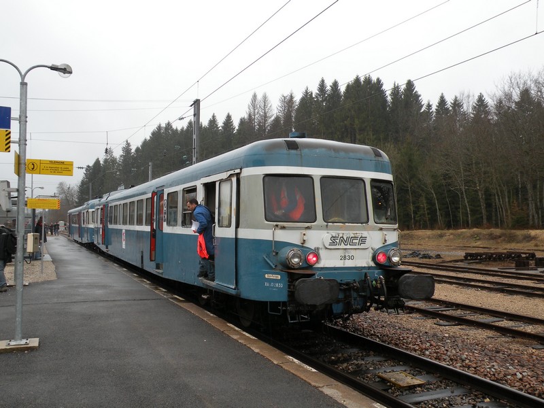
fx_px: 519
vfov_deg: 42.9
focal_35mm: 33
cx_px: 272
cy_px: 204
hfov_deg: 55.4
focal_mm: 5.8
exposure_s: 1/96.6
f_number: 4.5
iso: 64
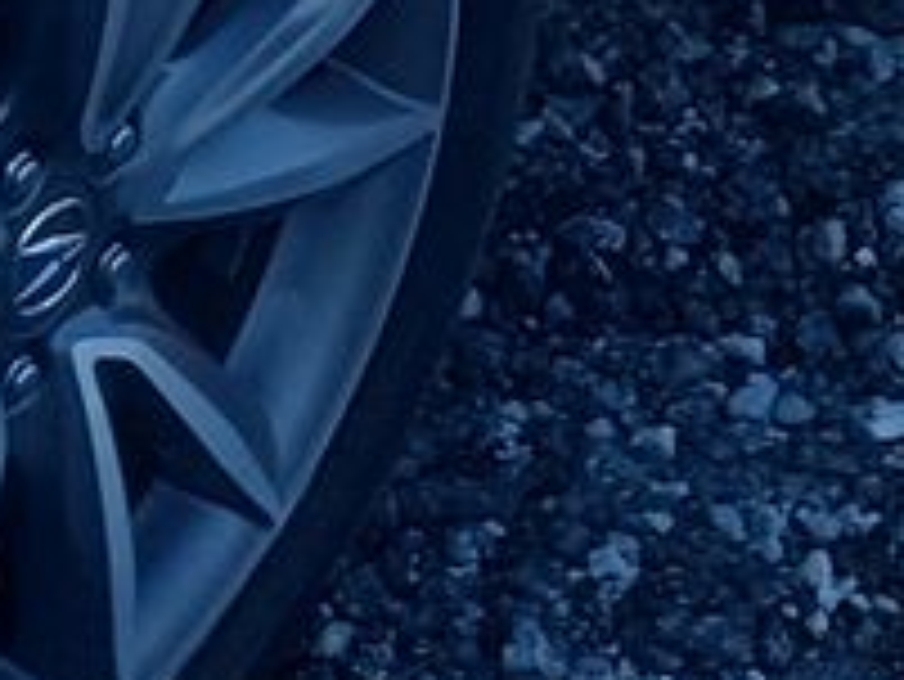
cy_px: -1022
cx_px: -243
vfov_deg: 7.2
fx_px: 4991
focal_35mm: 191
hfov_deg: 10.2
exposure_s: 1/446
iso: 50
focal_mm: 6.7
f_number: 1.8
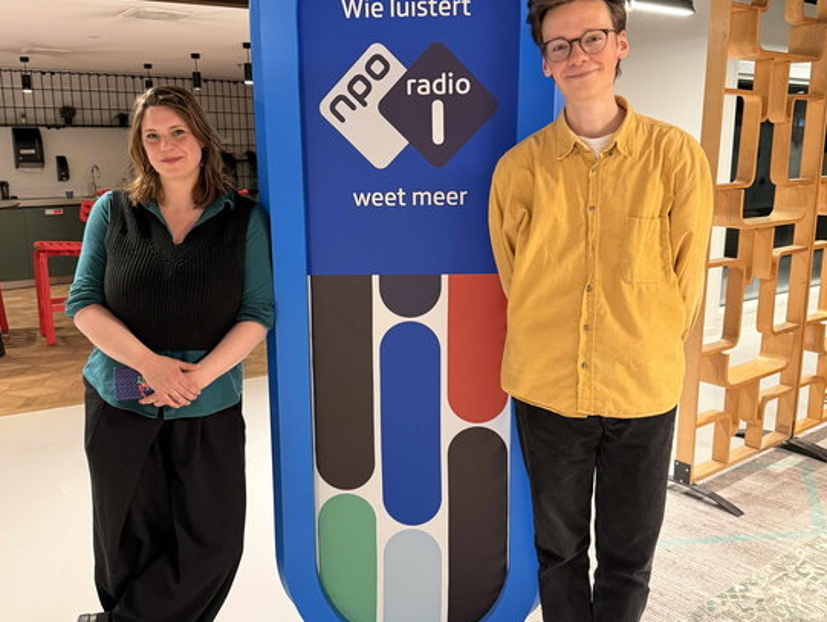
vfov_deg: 55.0
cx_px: 405
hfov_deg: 69.3
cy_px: 319
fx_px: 598
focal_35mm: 25
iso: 400
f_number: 1.78
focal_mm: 6.76
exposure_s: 1/50
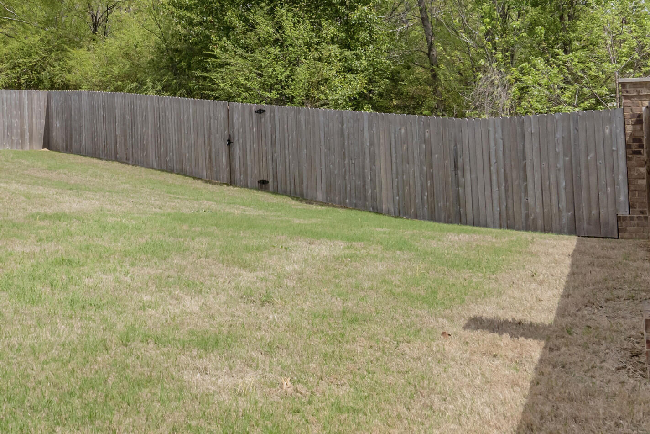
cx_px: 27
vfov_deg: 22.9
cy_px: 130
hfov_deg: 31.8
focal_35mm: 59
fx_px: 1065
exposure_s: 1/2500
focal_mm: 29
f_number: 9
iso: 800
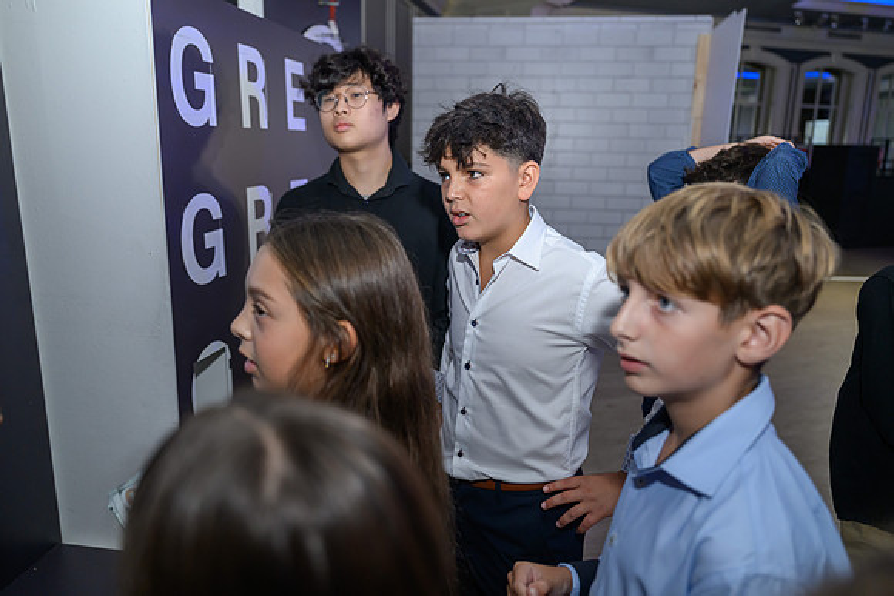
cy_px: 298
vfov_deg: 45.7
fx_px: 708
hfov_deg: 64.5
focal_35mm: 28
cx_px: 447
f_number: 2.8
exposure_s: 1/160
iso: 1250
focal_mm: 28.5
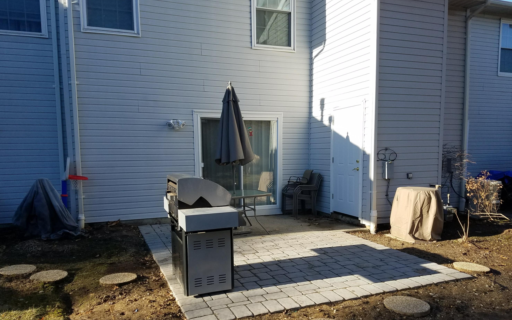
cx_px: 254
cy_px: 184
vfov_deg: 44.4
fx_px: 391
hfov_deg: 66.5
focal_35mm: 28
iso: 50
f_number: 1.7
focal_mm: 4.2
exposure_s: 1/1116
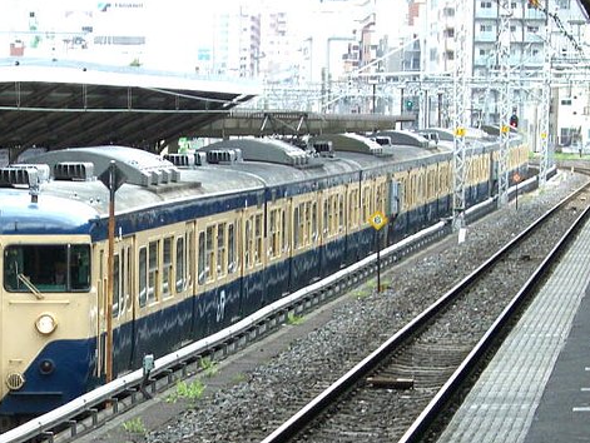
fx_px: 3446
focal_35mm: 202
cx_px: 78
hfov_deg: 9.7
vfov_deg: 7.3
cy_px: 392
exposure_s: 1/125
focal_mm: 19.4
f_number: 4.8
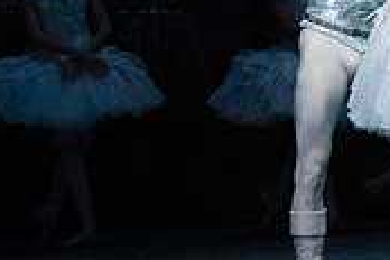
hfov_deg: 3.1
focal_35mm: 667
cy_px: 17
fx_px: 7225
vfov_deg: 2.1
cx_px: 495
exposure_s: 1/400
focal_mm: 200
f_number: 5
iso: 25600
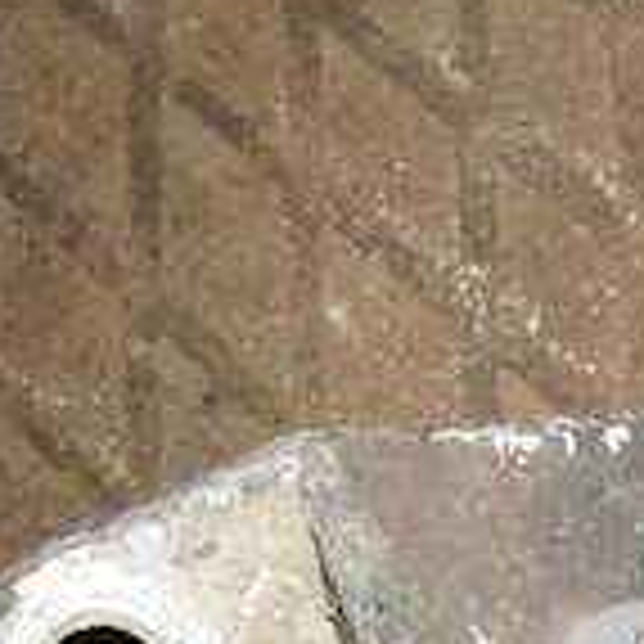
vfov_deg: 12.5
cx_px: 1067
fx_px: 2905
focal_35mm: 138
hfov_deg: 11.9
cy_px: 662
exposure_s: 1/45
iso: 200
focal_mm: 6.3
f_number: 3.2
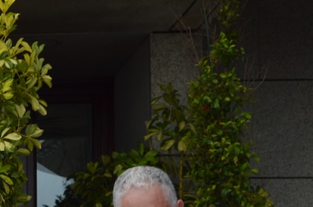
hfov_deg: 14.1
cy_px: 235
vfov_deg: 10.7
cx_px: -276
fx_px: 1094
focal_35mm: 126
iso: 100
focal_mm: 22
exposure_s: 1/160
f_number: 6.3
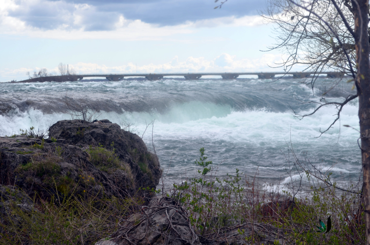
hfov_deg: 24.7
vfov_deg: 16.5
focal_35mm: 82
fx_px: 846
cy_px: 122
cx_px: 185
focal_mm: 55
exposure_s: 1/250
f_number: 8
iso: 100
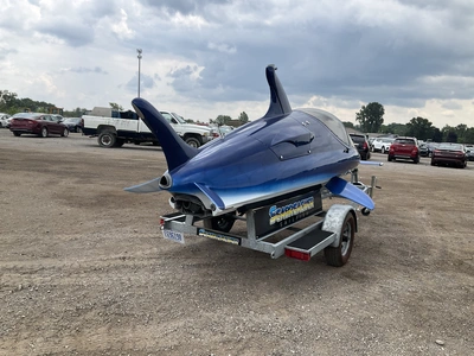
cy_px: 178
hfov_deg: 61.7
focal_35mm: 29
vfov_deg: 48.2
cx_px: 237
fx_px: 397
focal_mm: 3
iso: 25
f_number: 1.8
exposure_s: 1/1076
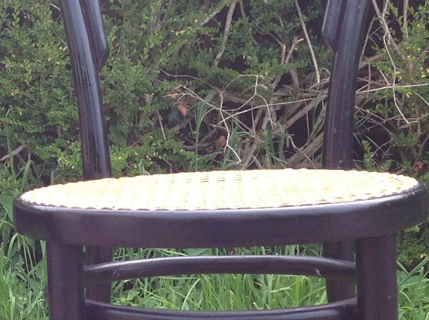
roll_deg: +0.8
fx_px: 1460
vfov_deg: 12.5
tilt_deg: -7.5
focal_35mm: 118
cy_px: 197
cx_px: 7
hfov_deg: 16.4
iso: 50
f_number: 2.4
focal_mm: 4.28
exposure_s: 1/398
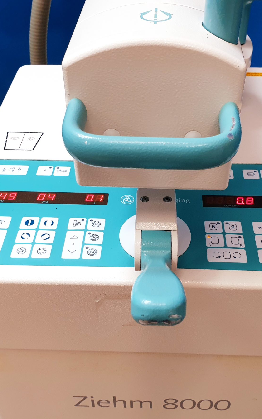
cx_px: 147
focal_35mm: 40
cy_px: 226
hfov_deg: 31.9
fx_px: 457
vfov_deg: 49.2
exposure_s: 1/50
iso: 125
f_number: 2.4
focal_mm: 4.3
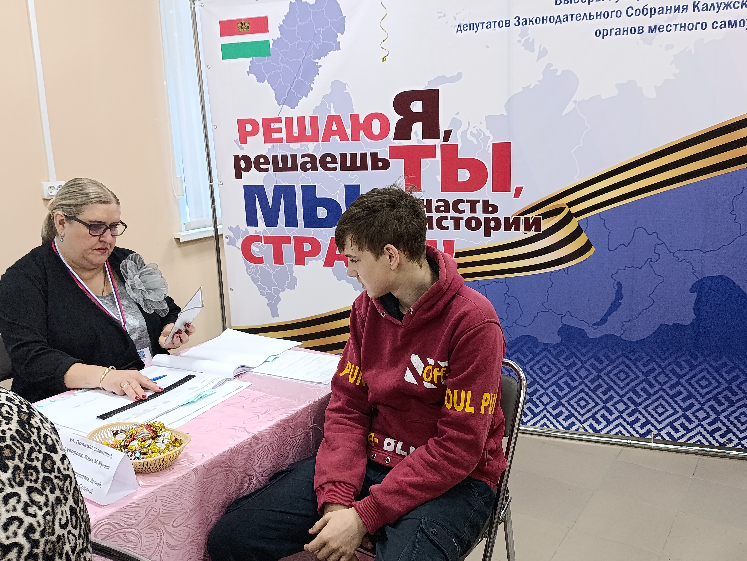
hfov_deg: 58.3
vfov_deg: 45.5
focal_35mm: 31
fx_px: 669
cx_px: 374
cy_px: 280
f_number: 1.7
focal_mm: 4.71
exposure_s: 1/33.3
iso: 250
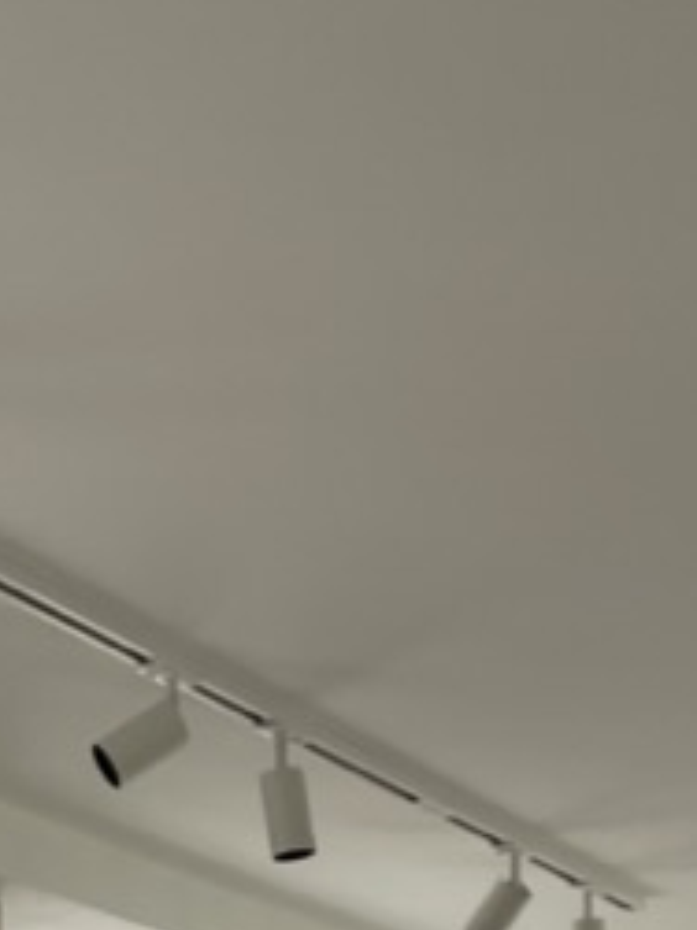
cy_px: 1841
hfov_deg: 14.0
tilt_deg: -7.6
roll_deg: +1.7
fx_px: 2848
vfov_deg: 15.1
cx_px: 336
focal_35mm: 106
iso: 125
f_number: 1.6
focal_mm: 4.2
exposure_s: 1/121
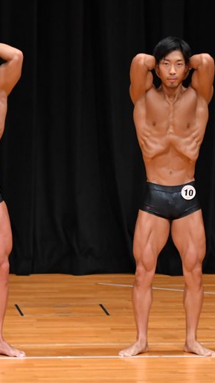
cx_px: 221
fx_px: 4562
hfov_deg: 2.7
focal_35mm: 450
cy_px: 192
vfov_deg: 4.8
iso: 4000
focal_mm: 190
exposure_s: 1/400
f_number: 5.6
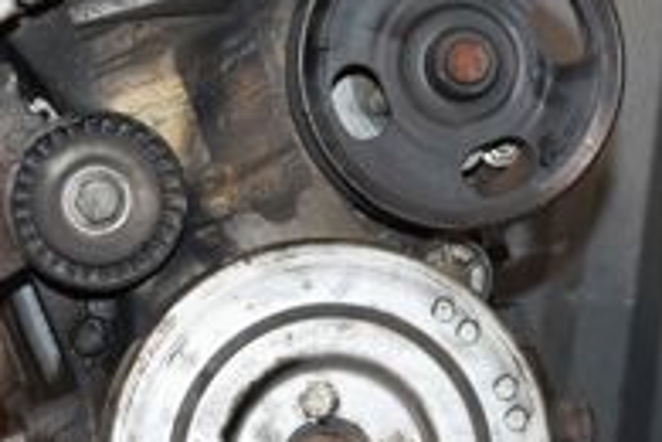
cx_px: 292
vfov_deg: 6.9
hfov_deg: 10.4
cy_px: -10
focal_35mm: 197
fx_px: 3622
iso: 1600
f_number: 5.6
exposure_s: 1/60
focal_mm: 40
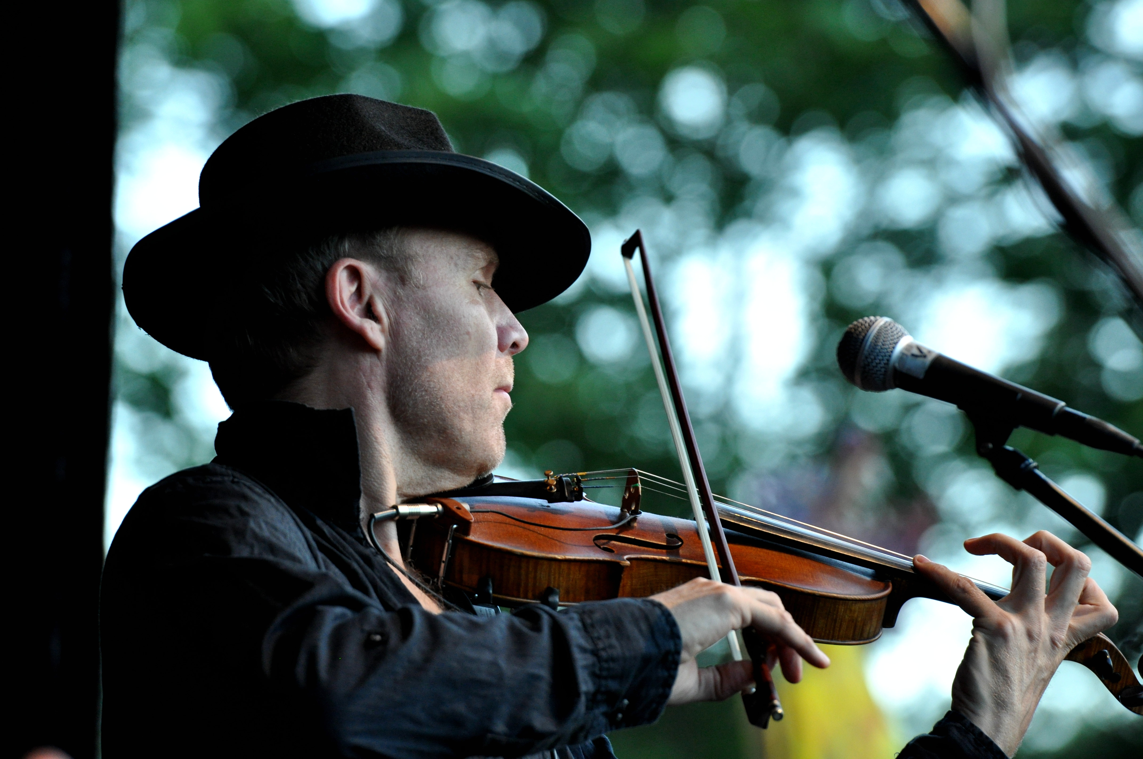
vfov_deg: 4.6
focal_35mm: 300
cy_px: 380
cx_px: 572
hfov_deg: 6.9
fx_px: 9513
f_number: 4
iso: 800
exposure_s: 1/250
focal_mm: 200
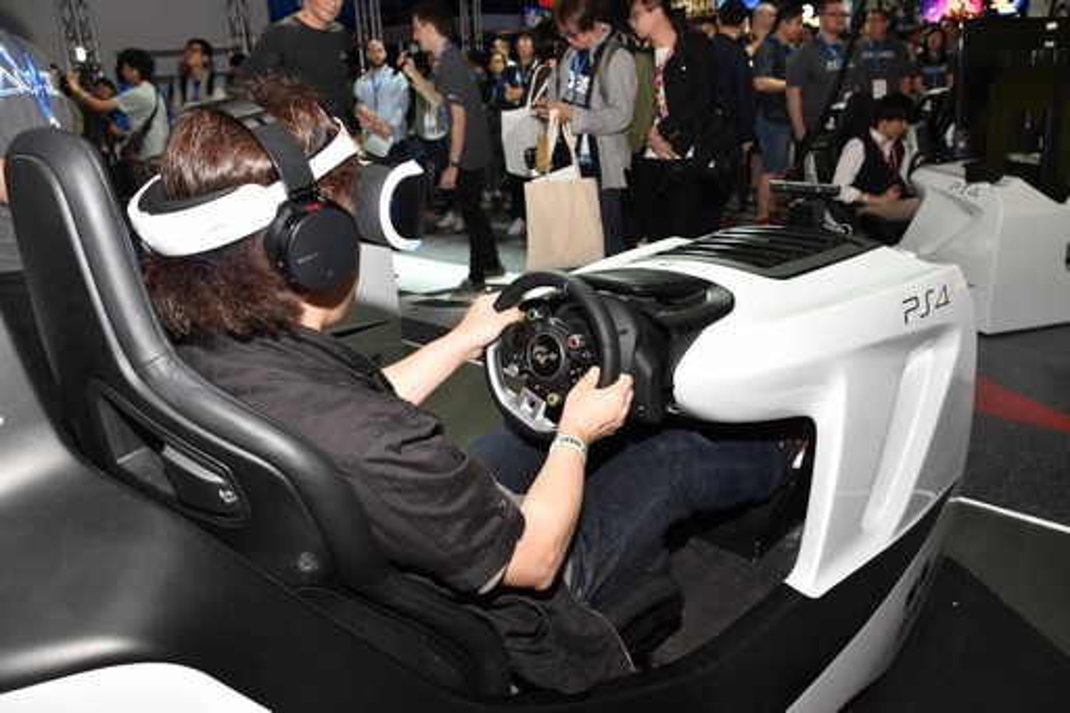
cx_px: 535
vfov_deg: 47.9
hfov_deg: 67.4
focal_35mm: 27
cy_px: 356
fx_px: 802
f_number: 6.3
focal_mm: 18
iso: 500
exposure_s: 1/60
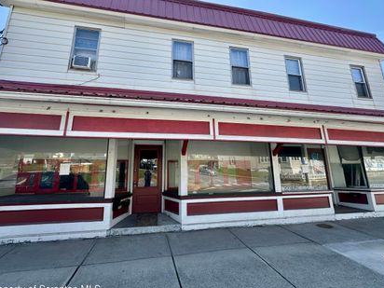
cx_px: 188
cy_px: 130
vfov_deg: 74.5
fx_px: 189
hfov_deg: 91.0
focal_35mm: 17
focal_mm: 2.22
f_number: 2.2
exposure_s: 1/425
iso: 40
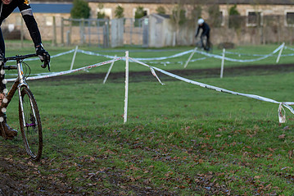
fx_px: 1681
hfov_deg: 9.9
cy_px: -4
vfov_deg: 6.6
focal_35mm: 206
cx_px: -23
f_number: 3.5
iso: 250
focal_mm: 95
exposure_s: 1/500
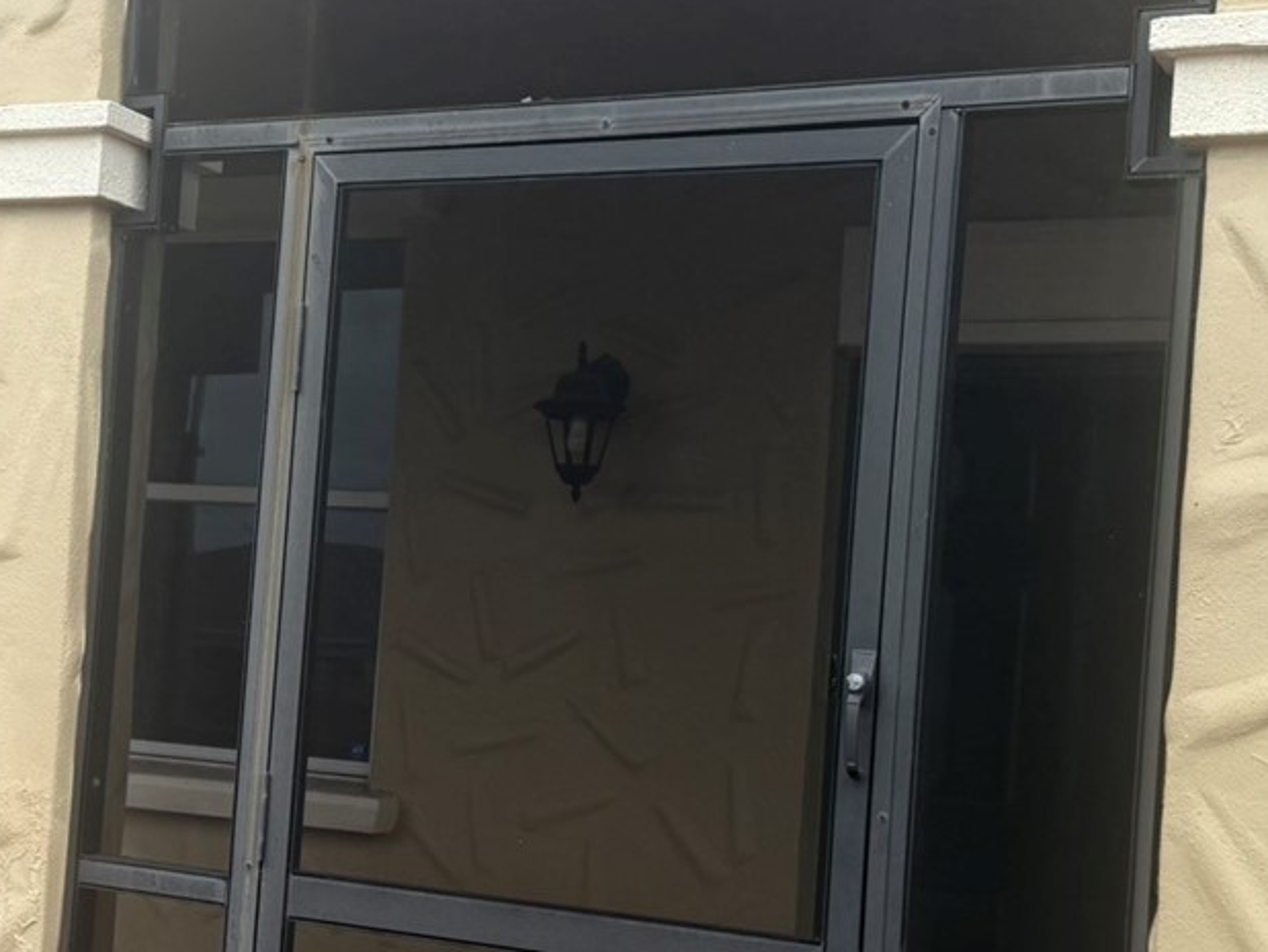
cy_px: 608
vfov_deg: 23.6
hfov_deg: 30.9
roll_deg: -4.8
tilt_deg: +1.5
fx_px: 2272
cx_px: 401
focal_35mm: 62
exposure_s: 1/1553
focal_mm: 6.76
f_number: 1.78
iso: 100
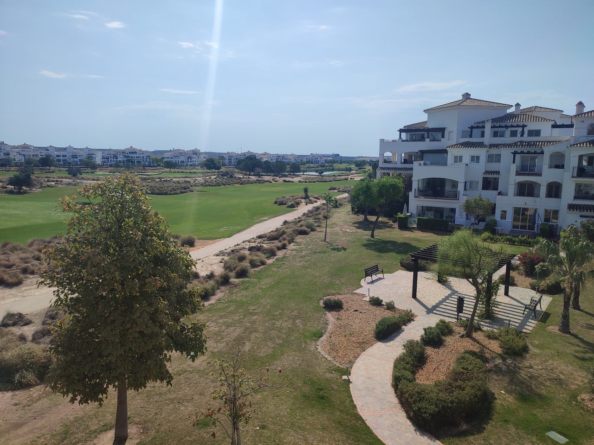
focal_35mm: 25
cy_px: 222
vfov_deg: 54.9
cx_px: 297
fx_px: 429
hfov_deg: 69.4
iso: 50
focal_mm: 6.04
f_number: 1.9
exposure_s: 1/1488
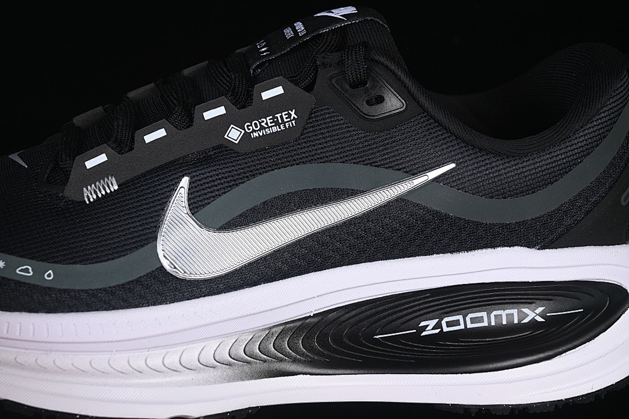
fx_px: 1310
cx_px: 314
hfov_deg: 27.0
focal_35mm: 75
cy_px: 210
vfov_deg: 18.2
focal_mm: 50
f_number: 6.3
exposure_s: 1/60
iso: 160
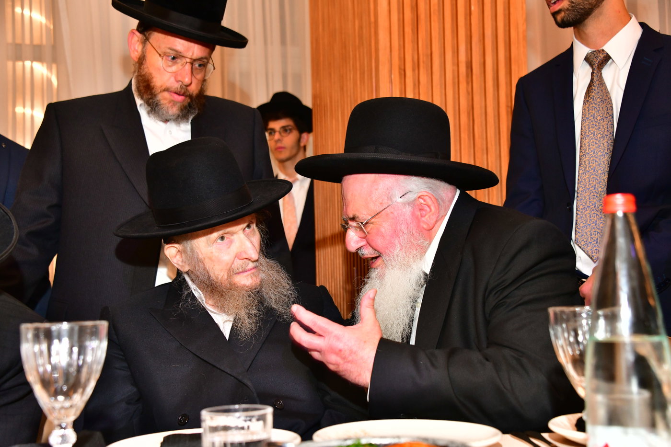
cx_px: 336
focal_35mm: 50
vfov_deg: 27.0
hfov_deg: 39.6
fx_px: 932
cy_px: 224
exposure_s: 1/100
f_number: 5.6
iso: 1250
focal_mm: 50
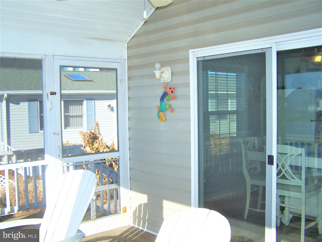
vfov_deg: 37.7
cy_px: 121
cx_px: 161
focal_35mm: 38
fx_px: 354
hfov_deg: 49.0
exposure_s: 1/750
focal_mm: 6.3
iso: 80
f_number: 2.8
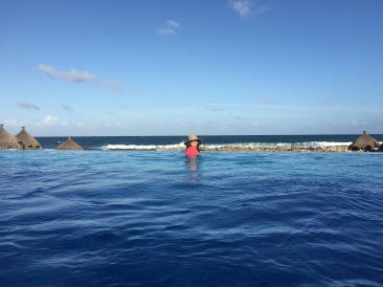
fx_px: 321
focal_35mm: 29
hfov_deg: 61.7
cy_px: 144
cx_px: 192
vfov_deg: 48.2
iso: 25
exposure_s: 1/1832
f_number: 2.2
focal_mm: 4.15
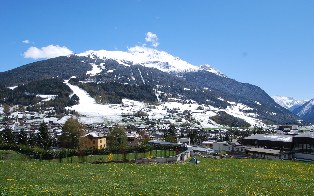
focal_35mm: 28
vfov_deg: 44.5
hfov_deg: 66.5
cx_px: 158
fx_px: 240
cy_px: 98
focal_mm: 18
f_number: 9
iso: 100
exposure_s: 1/320
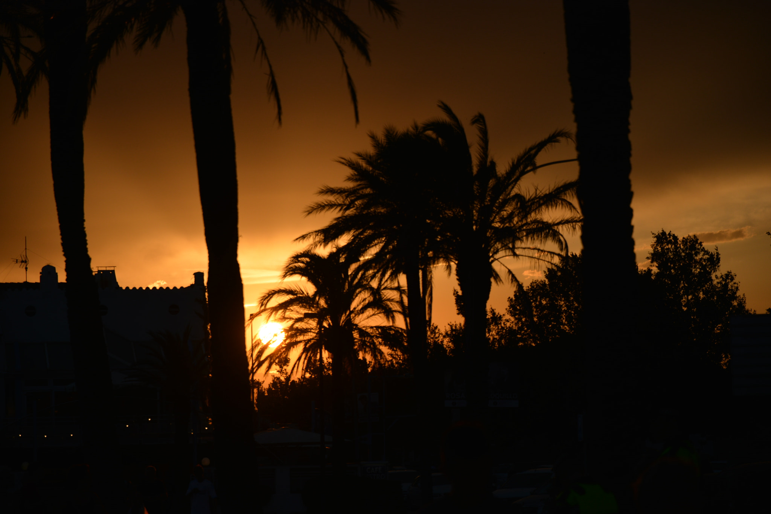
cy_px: 257
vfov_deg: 11.4
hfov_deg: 17.1
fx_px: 2570
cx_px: 386
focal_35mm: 120
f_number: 4
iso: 100
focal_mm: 80
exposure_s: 1/3200
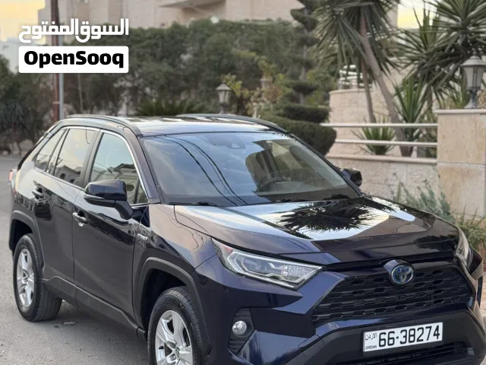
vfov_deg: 30.3
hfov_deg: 39.7
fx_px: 674
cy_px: 182
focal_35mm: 48
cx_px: 243
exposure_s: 1/60
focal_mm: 6.76
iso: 125
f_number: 1.78
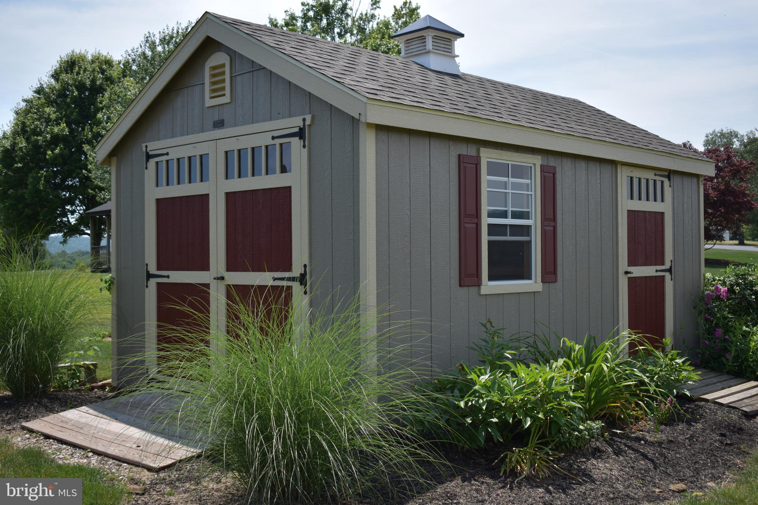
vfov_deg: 33.0
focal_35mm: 40
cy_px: 252
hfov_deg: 47.9
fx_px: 853
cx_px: 379
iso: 100
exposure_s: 1/640
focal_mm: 27
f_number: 4
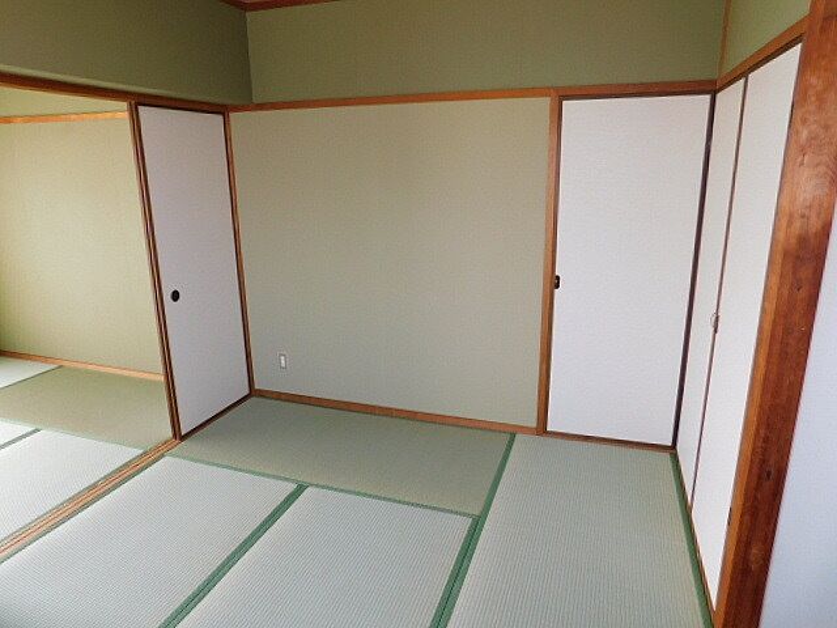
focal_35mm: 23
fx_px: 556
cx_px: 418
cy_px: 314
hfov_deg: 73.9
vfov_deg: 58.9
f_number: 3
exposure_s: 1/60
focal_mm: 4
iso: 125
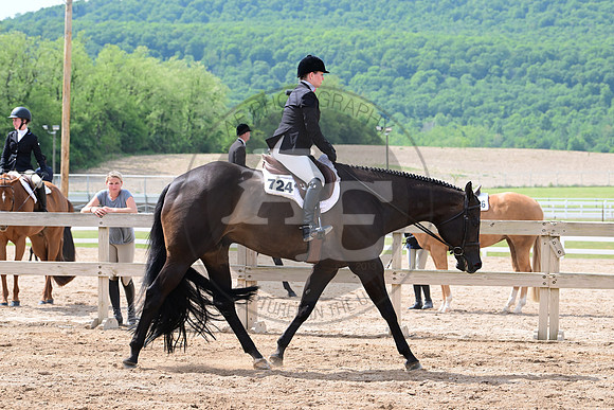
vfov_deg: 12.5
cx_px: 307
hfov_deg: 18.6
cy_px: 205
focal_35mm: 110
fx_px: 1876
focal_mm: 110
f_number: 6.3
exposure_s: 1/1600
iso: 800
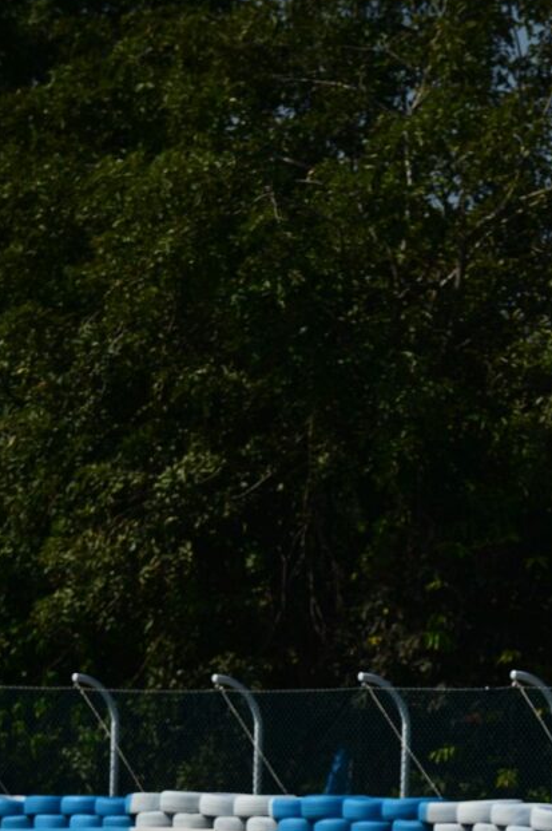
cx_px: 407
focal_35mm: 330
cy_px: 622
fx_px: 7602
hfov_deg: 4.2
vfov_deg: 6.2
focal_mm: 200
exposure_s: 1/2000
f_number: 3.5
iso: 100
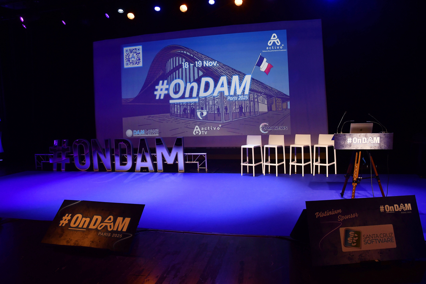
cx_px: 213
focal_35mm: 24
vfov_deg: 53.1
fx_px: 284
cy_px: 142
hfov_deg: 73.7
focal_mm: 16
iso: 800
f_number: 5.6
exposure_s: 1/100
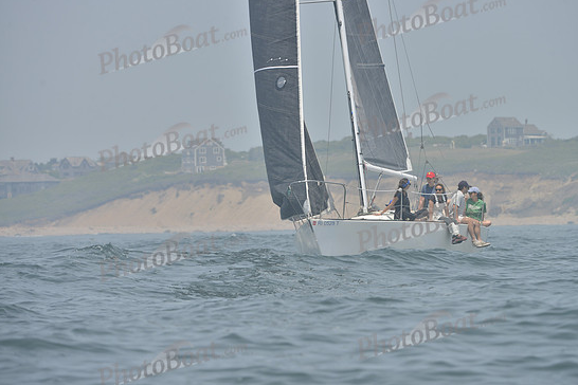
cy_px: 185
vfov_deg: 5.4
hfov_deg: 8.1
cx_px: 303
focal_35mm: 255
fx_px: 4094
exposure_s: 1/1000
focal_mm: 240
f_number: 8
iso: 280
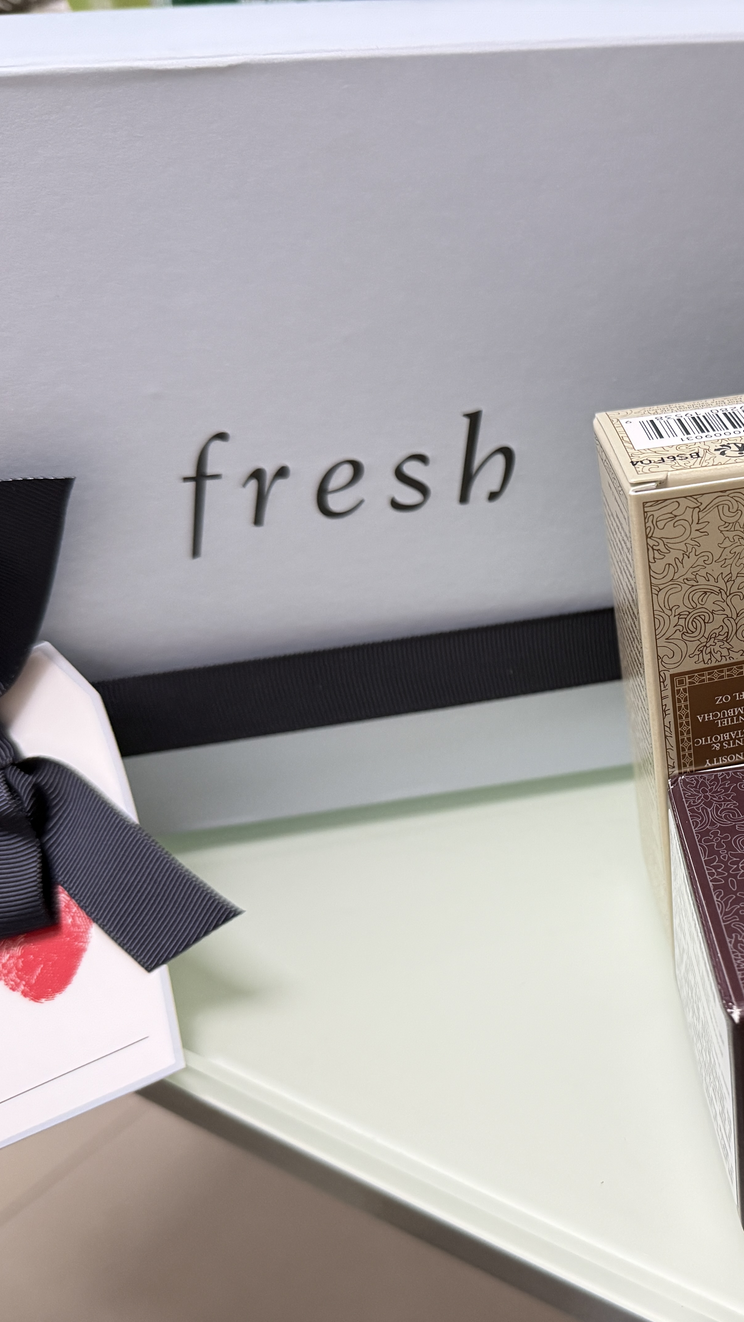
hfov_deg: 31.1
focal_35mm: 35
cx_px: 750
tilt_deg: -31.4
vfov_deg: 56.6
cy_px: 663
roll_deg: +1.0
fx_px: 1228
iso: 320
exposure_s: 1/60
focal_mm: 6.76
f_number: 1.78
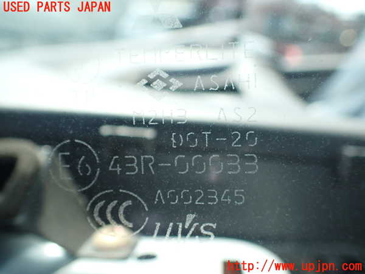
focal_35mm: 30
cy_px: 137
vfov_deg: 46.8
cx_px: 182
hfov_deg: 60.0
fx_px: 316
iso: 100
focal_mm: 5.4
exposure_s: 1/250
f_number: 2.3
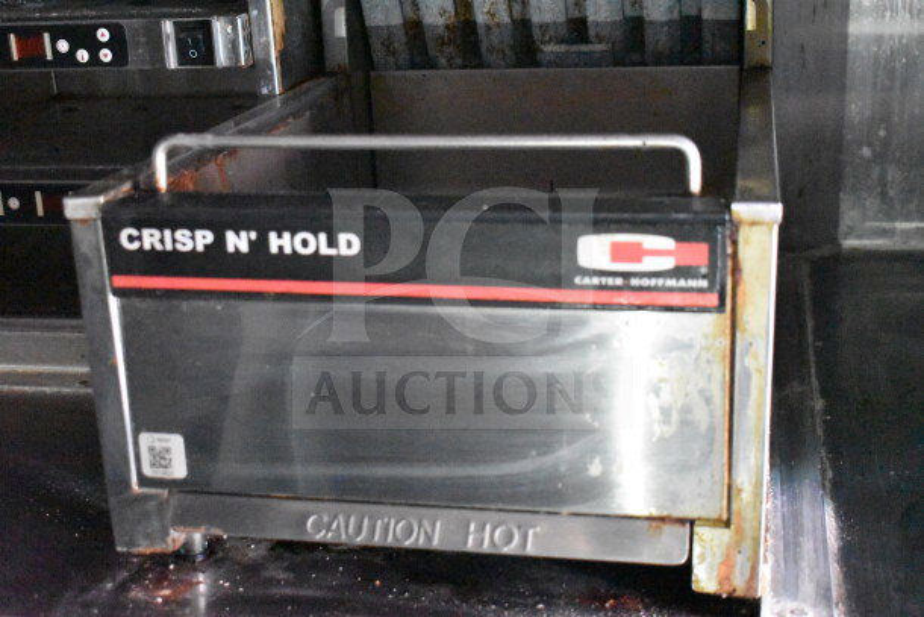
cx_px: 462
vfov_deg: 26.5
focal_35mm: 51
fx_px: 1309
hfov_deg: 38.9
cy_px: 308
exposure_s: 1/50
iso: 22800
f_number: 4.5
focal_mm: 34
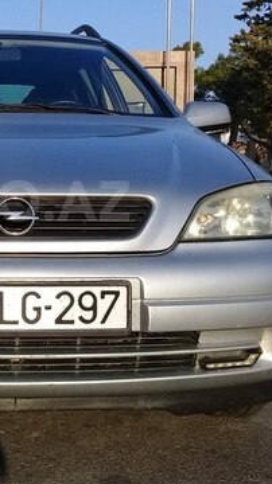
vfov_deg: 33.8
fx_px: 796
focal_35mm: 62
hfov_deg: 18.8
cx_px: -8
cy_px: 201
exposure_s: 1/1335
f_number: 2.2
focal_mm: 3.3
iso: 50
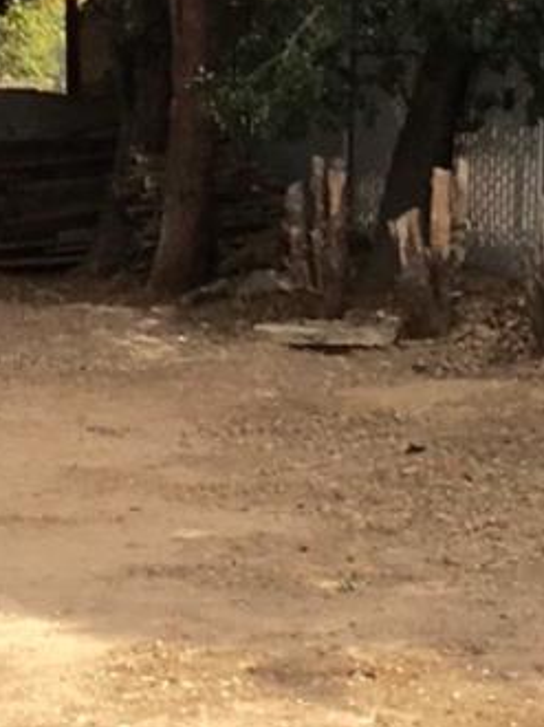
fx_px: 3693
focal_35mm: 176
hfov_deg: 8.4
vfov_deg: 11.1
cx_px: 302
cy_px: -88
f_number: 2.2
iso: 25
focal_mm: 4.15
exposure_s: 1/2079
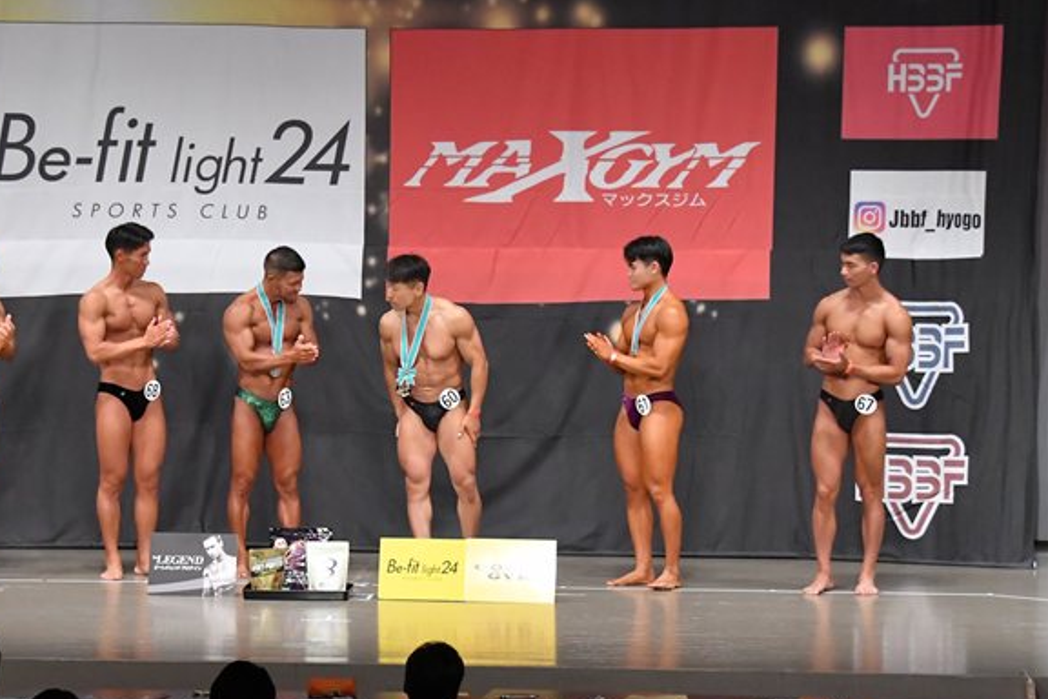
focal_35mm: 125
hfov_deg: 16.4
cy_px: 408
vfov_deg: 11.0
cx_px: 419
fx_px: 3639
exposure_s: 1/400
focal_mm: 62
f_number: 5.6
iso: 6400
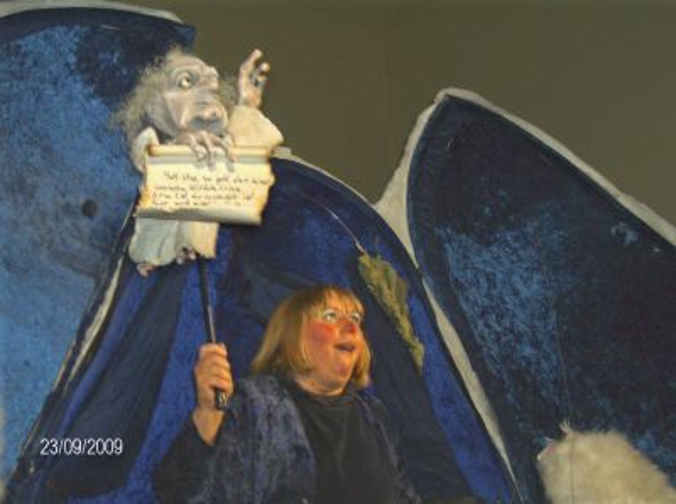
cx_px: 338
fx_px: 1364
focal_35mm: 70
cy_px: 252
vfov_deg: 20.9
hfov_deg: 27.8
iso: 200
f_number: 3.7
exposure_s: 1/91.3
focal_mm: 11.6
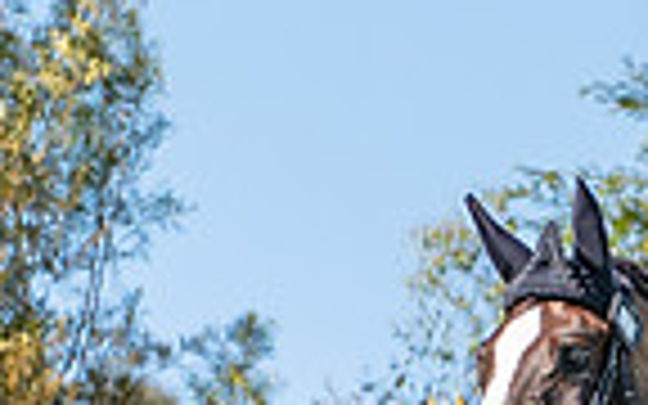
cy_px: 624
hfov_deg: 2.3
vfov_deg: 1.5
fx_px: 15841
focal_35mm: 897
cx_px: 880
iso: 160
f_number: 3.5
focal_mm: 135
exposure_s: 1/2000
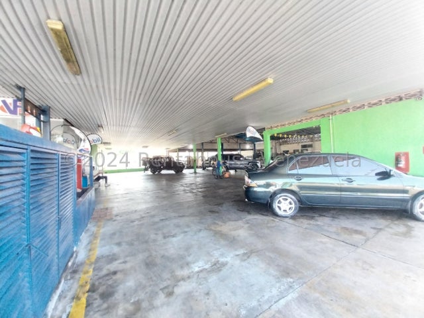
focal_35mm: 13
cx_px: 212
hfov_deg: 106.2
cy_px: 159
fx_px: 159
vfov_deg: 89.9
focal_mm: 1.3
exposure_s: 1/33
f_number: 2.2
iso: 160
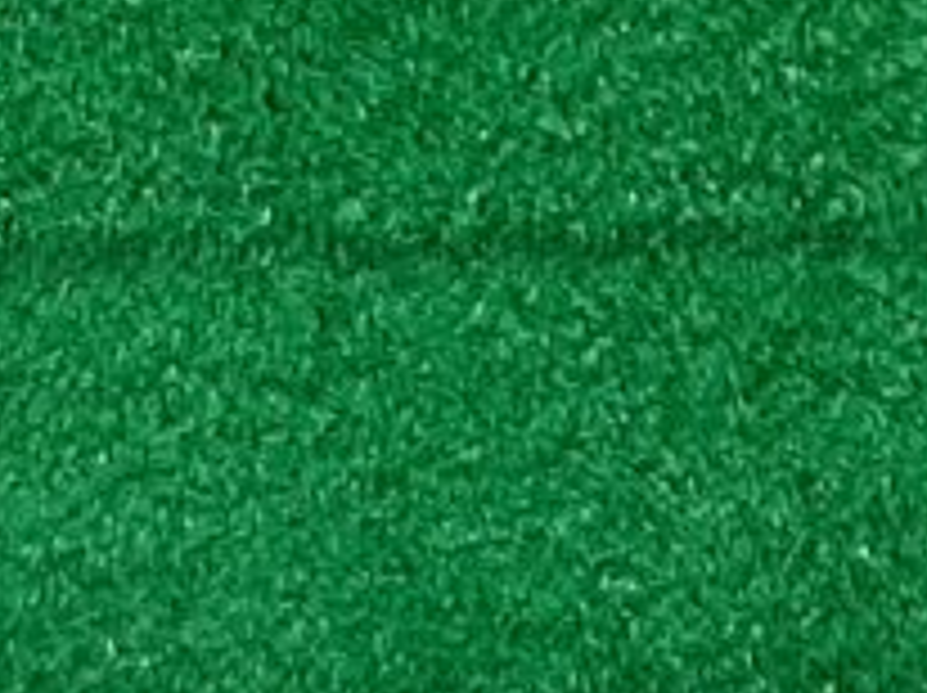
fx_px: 4868
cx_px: -806
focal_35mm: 182
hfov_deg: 10.2
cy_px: 2385
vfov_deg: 6.9
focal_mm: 3.93
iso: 97
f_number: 1.7
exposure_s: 1/50
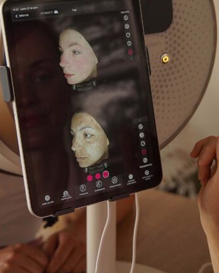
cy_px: 75
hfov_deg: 17.9
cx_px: 106
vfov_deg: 22.1
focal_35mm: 86
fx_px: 697
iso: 1000
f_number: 2.8
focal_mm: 38
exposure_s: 1/1000
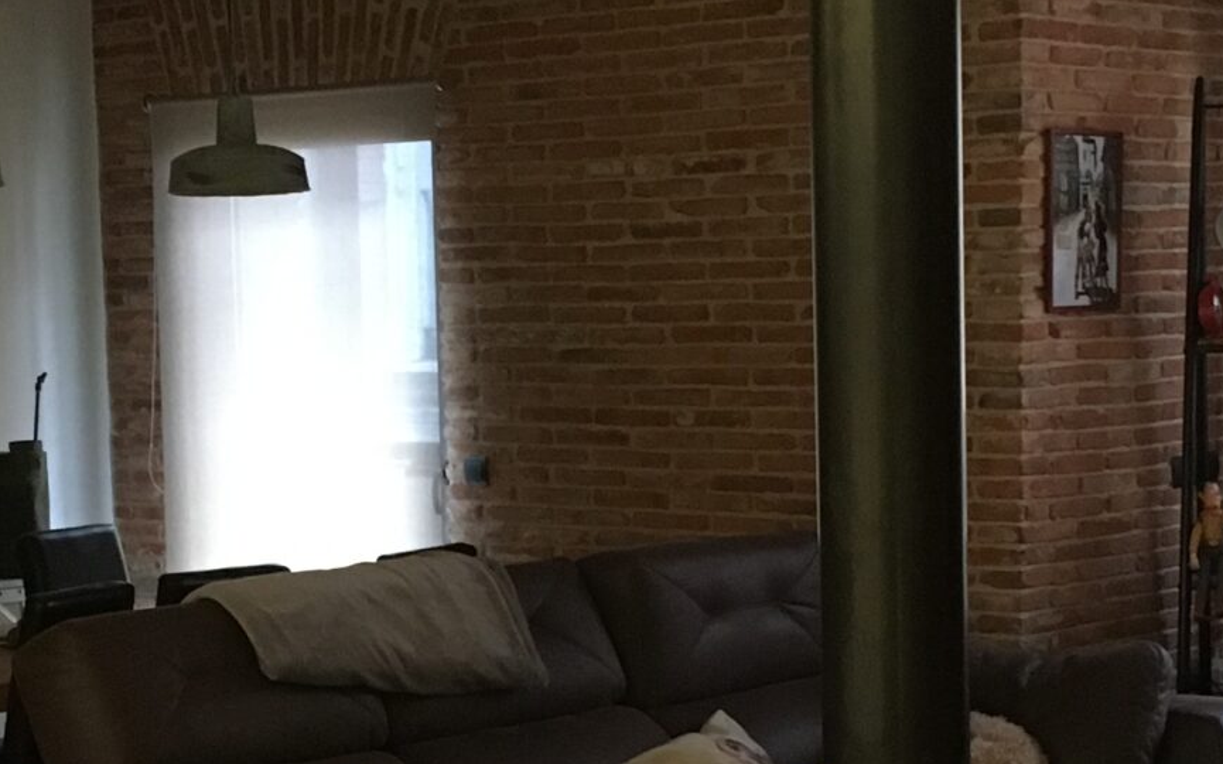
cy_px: 644
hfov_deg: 22.8
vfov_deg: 14.2
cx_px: 542
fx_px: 3032
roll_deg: +2.0
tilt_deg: -5.8
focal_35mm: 91
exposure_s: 1/25
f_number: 2.2
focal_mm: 4.15
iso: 200
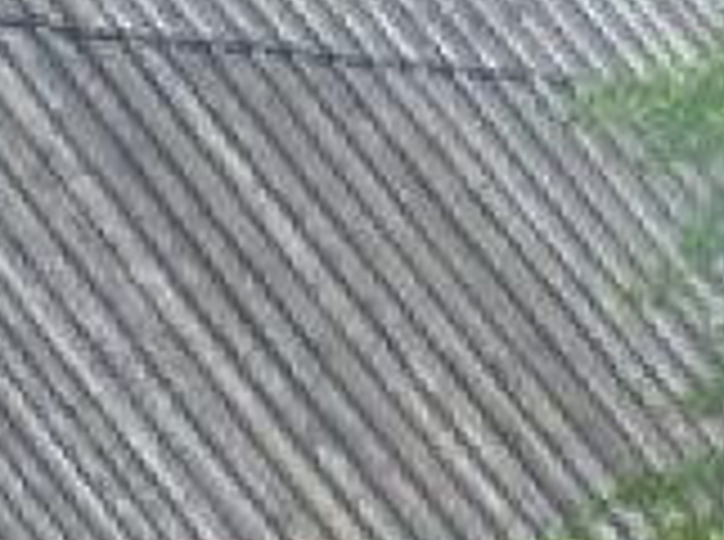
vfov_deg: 4.5
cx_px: 2518
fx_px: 6553
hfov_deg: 5.7
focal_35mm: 314
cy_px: 1768
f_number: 3.3
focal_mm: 7.5
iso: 80
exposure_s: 1/500
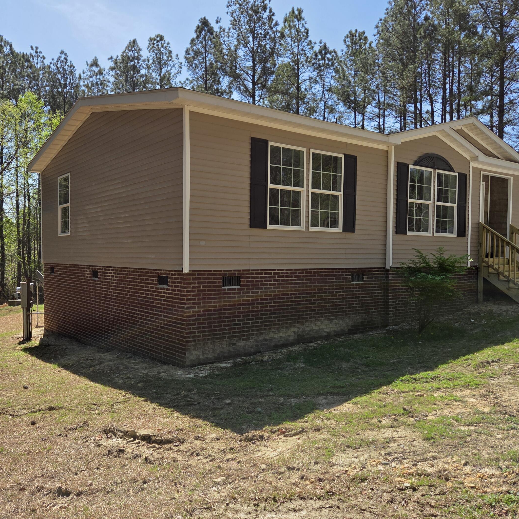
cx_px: 231
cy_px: 266
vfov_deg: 55.6
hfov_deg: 55.5
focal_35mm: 29
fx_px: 492
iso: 80
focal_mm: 5.4
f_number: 1.8
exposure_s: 1/4663
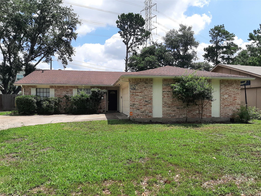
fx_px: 196
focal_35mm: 26
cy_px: 98
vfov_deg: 53.1
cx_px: 130
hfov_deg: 67.3
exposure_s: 1/3344
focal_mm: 3.93
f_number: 1.7
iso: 40
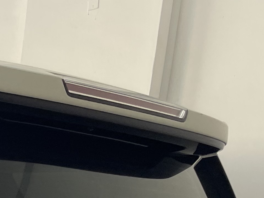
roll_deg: -2.9
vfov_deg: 11.9
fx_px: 839
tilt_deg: -10.7
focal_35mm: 110
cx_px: -187
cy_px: 408
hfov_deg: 15.7
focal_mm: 4.2
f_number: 1.6
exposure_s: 1/101
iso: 32
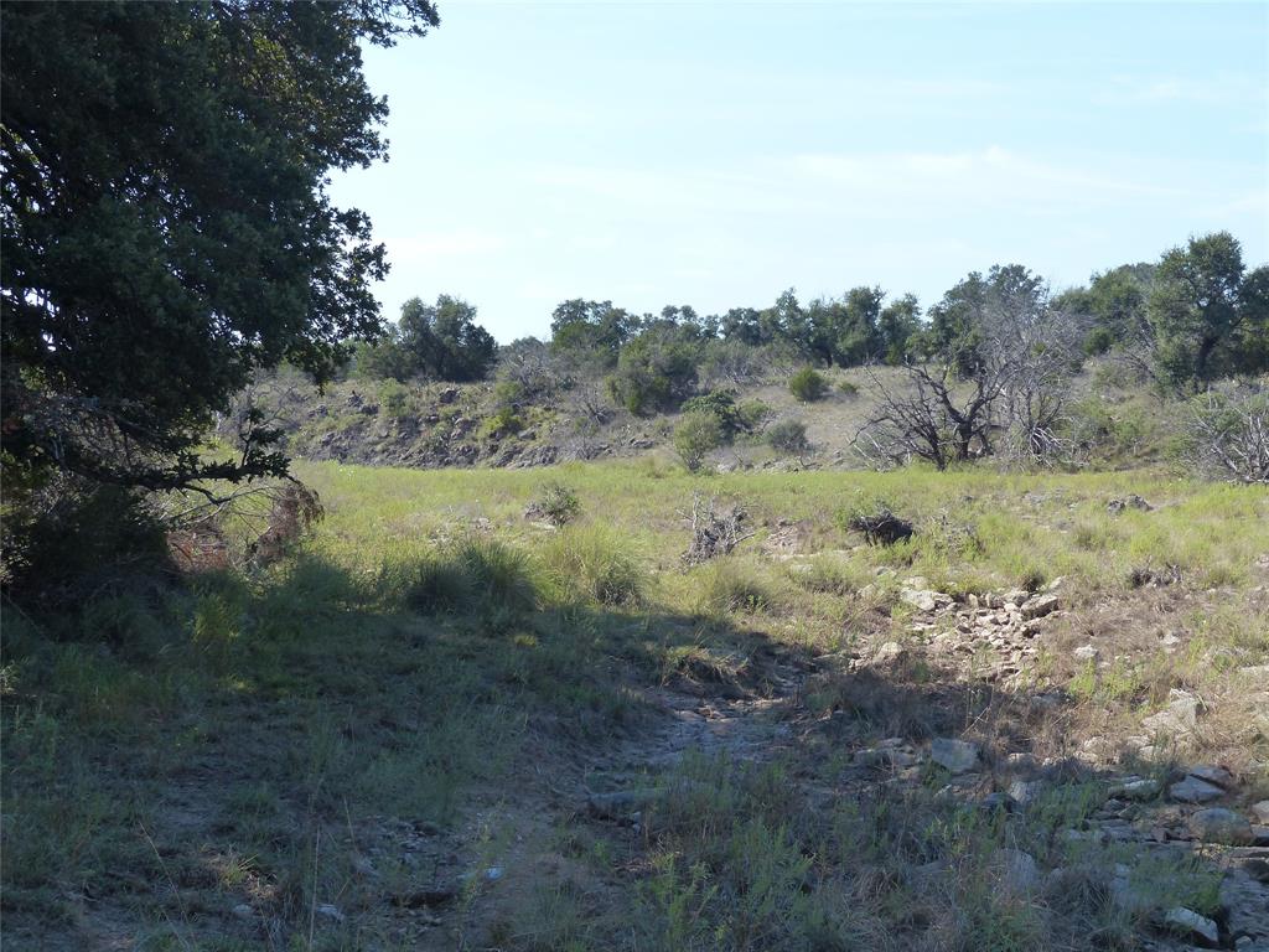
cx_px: 634
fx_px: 2163
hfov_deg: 32.7
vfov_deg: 24.8
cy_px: 476
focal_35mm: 59
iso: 160
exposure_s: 1/640
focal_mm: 10.5
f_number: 4
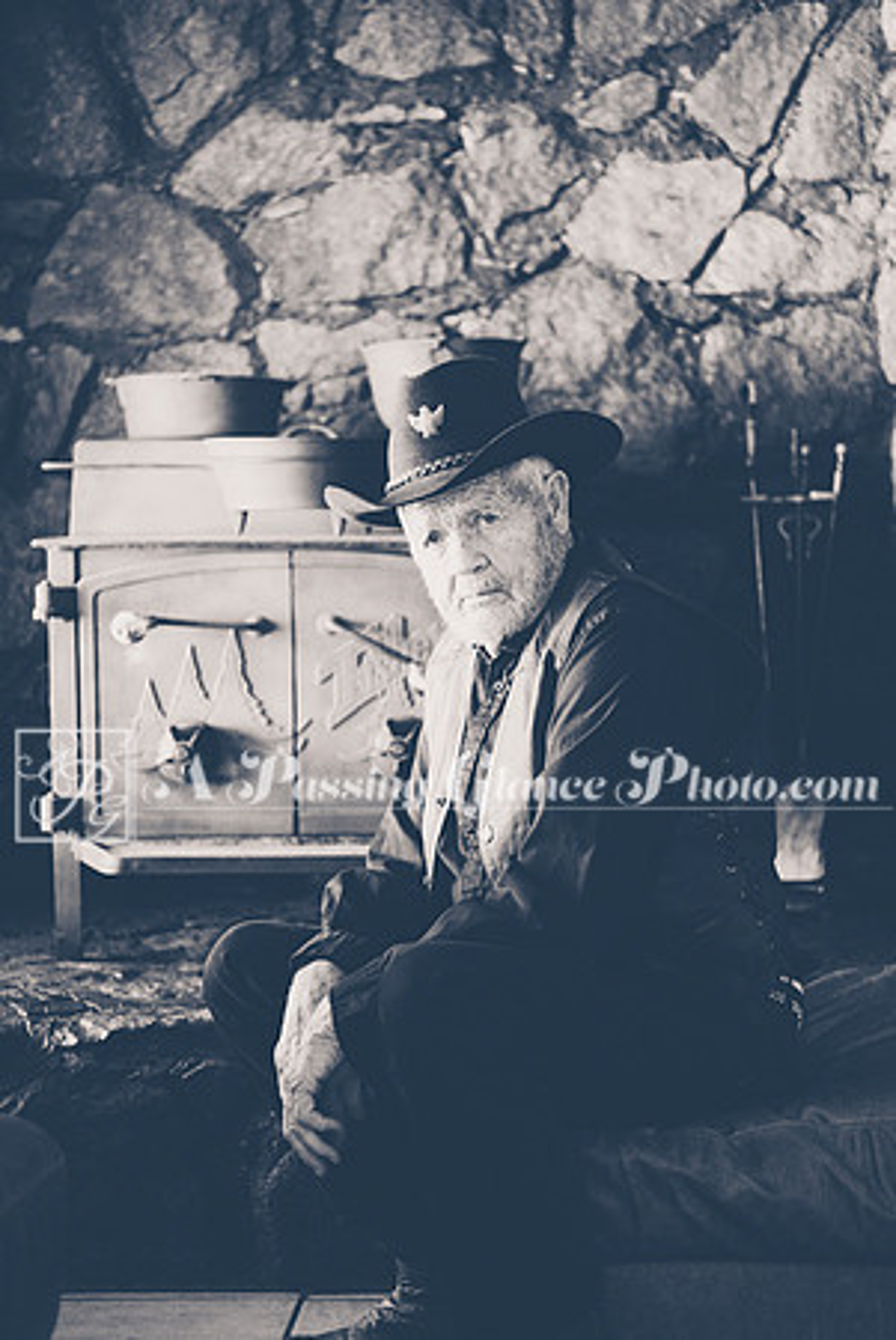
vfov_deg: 28.8
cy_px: 670
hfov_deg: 19.5
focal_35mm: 70
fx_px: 2607
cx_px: 448
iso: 8000
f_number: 2.8
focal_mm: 70
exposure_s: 1/100
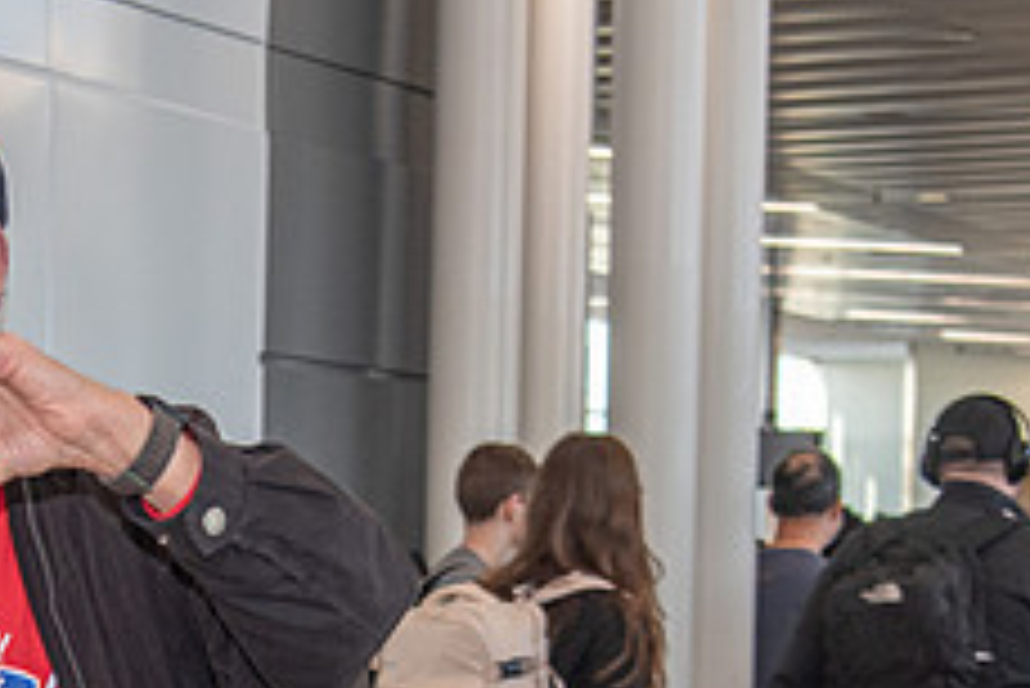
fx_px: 3722
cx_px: -34
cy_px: 682
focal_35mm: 130
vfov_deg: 10.5
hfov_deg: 15.4
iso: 640
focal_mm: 38
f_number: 4
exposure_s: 1/160
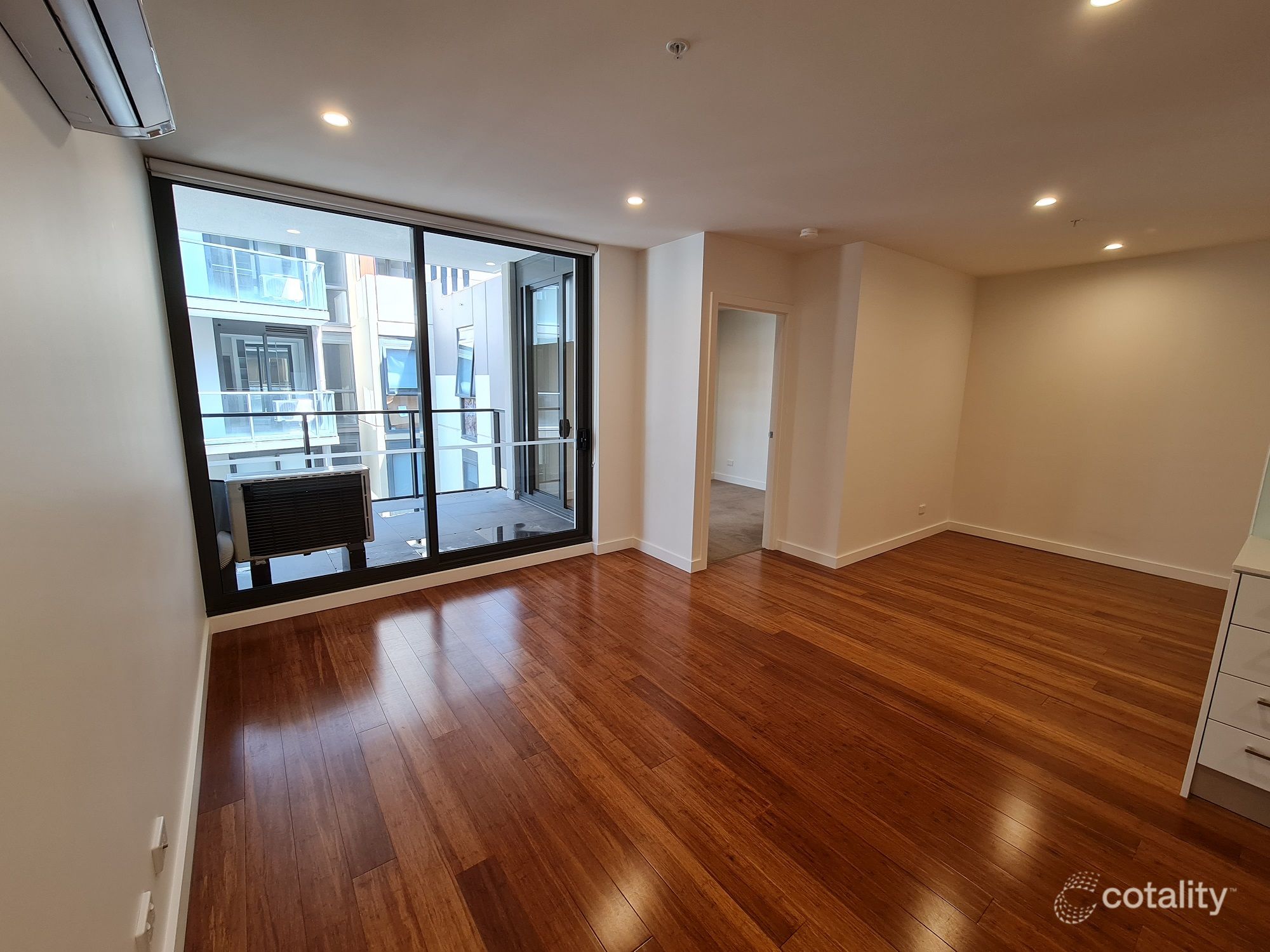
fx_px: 477
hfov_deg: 106.2
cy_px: 476
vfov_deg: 89.9
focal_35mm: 13
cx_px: 635
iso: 64
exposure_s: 1/50
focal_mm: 2.2
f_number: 2.2
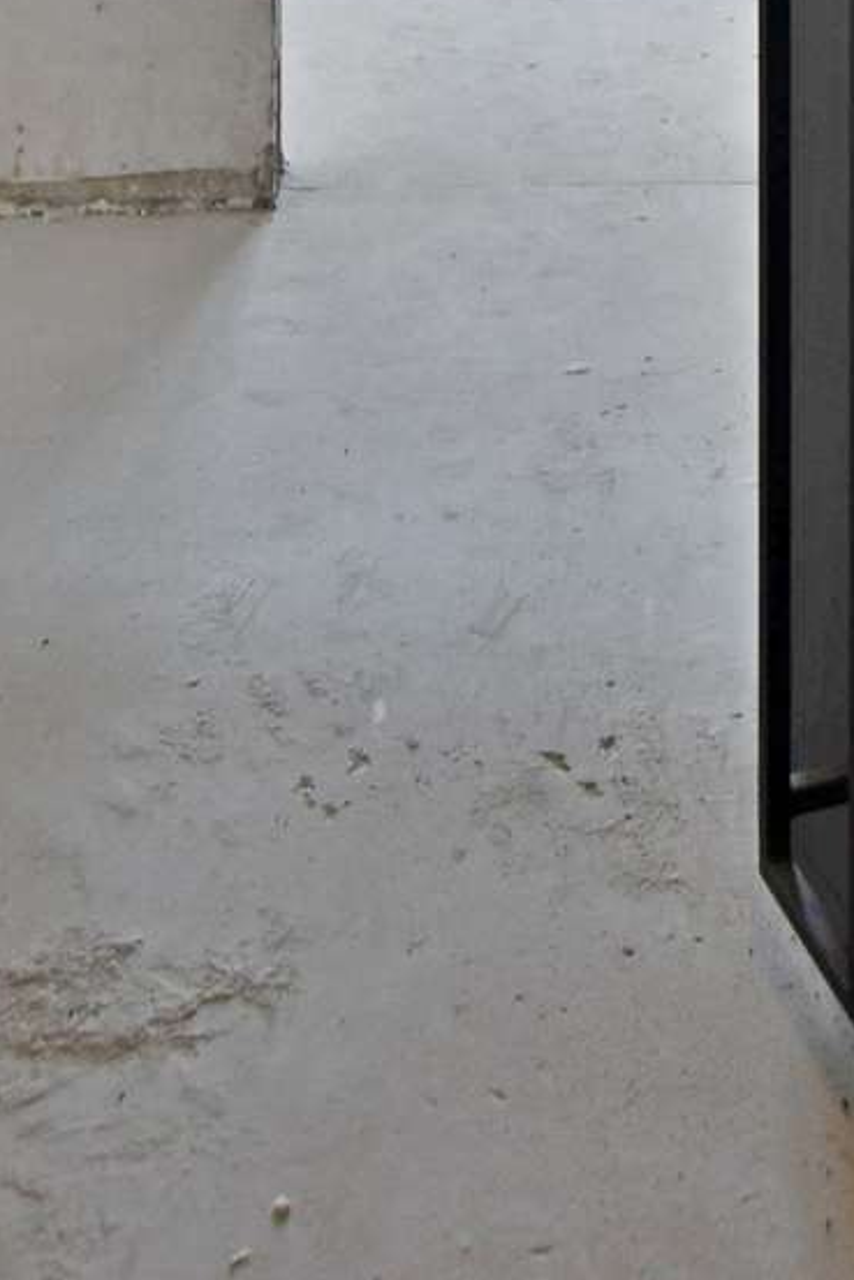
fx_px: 2169
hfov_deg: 22.0
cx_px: 673
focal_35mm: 61
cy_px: -502
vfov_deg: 26.4
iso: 100
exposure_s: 1/30
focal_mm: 10
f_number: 3.5
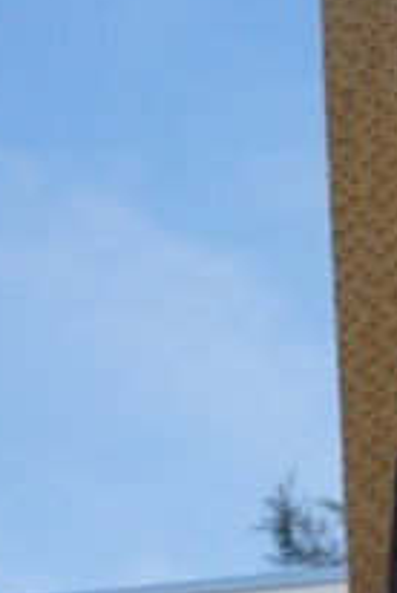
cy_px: 967
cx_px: 912
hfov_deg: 7.0
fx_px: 3099
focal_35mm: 188
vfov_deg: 10.4
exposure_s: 1/80
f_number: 13
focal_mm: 16
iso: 100
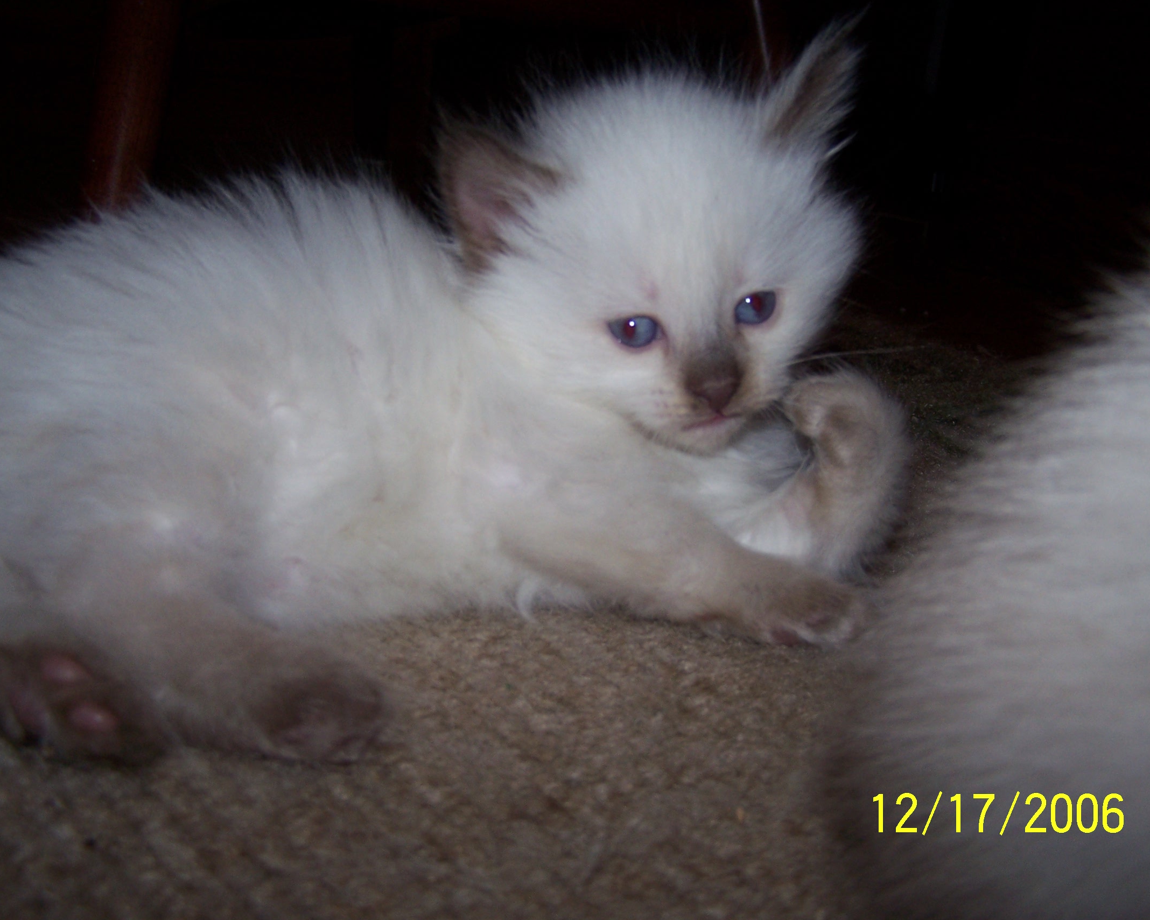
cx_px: 575
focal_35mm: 40
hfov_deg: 45.8
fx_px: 1361
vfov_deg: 37.3
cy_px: 464
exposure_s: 1/60
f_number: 2.8
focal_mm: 6.3
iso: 80
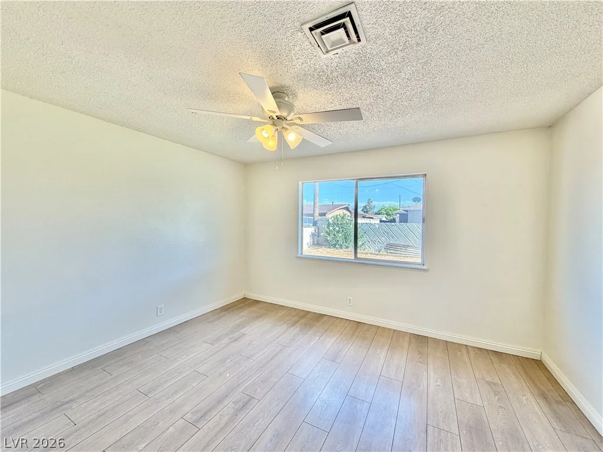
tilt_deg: -1.7
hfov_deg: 102.1
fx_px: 244
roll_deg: -1.1
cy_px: 226
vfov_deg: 85.7
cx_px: 302
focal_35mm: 14
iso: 64
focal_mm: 2.22
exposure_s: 1/121
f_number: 2.2
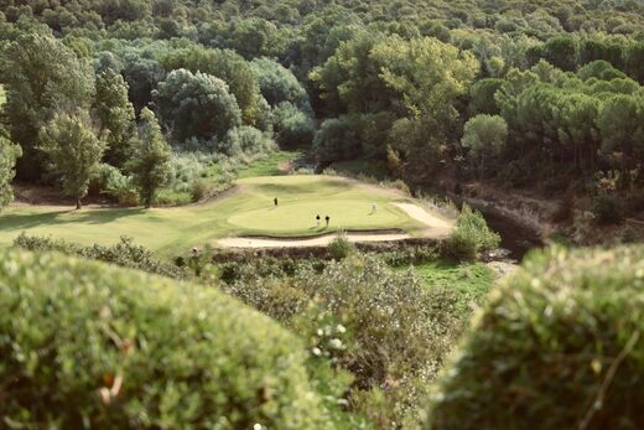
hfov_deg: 37.8
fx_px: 939
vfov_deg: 25.8
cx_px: 322
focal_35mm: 52
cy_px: 215
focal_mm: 35
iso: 640
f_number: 2.8
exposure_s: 1/8000
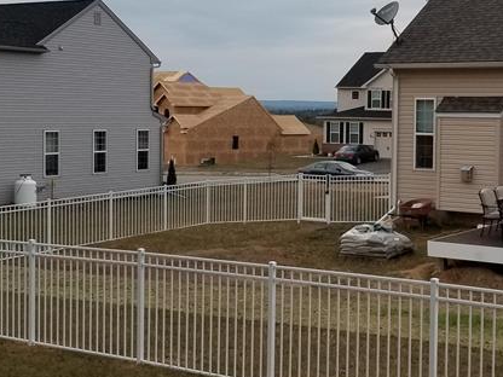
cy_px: 153
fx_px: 930
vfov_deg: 22.9
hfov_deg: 29.9
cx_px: 353
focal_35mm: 64
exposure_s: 1/100
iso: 100
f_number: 1.7
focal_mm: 4.25
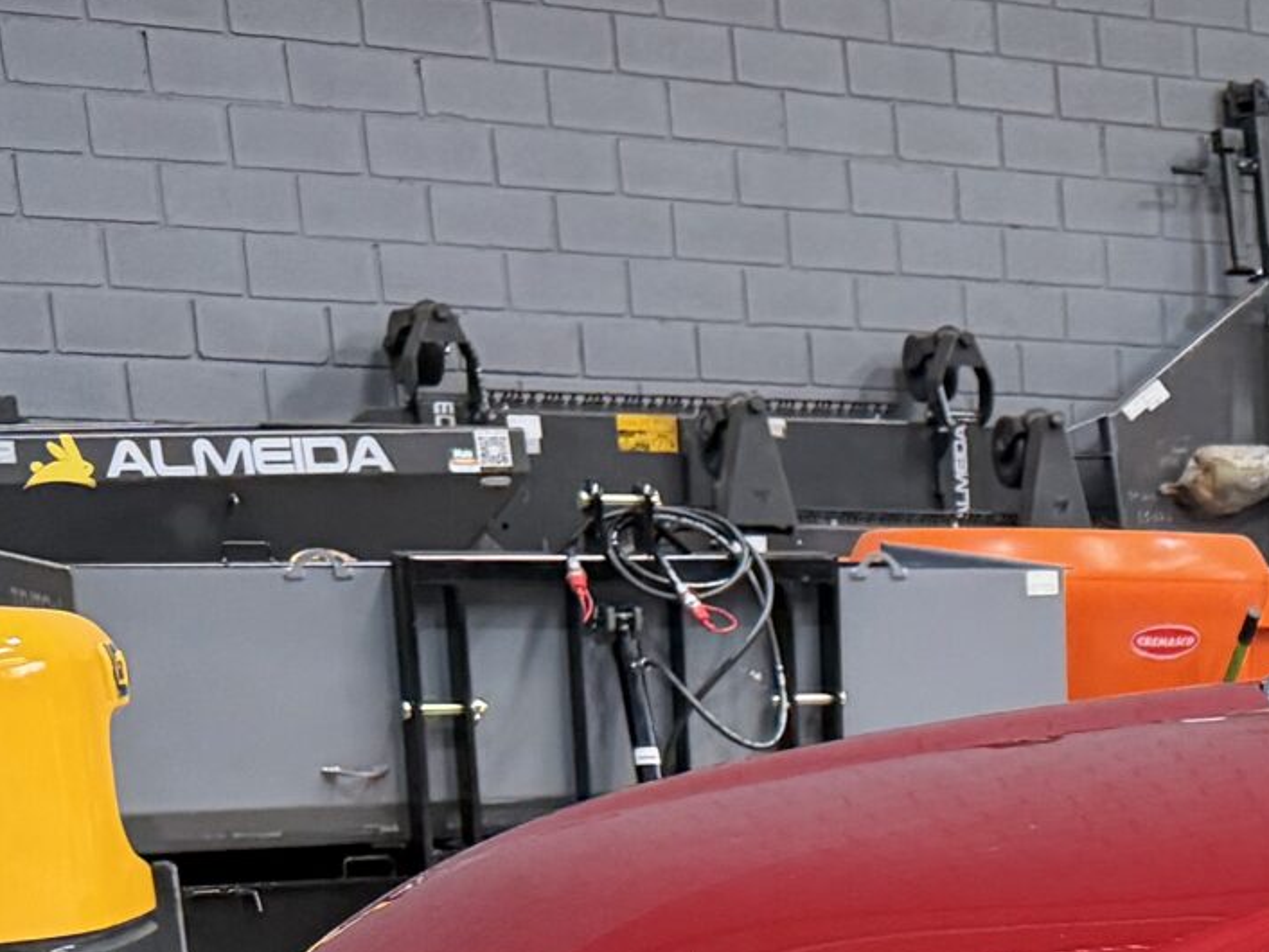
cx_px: 2067
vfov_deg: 15.8
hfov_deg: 18.9
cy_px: 1367
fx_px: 3190
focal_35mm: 87
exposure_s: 1/60
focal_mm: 6.76
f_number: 1.78
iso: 400
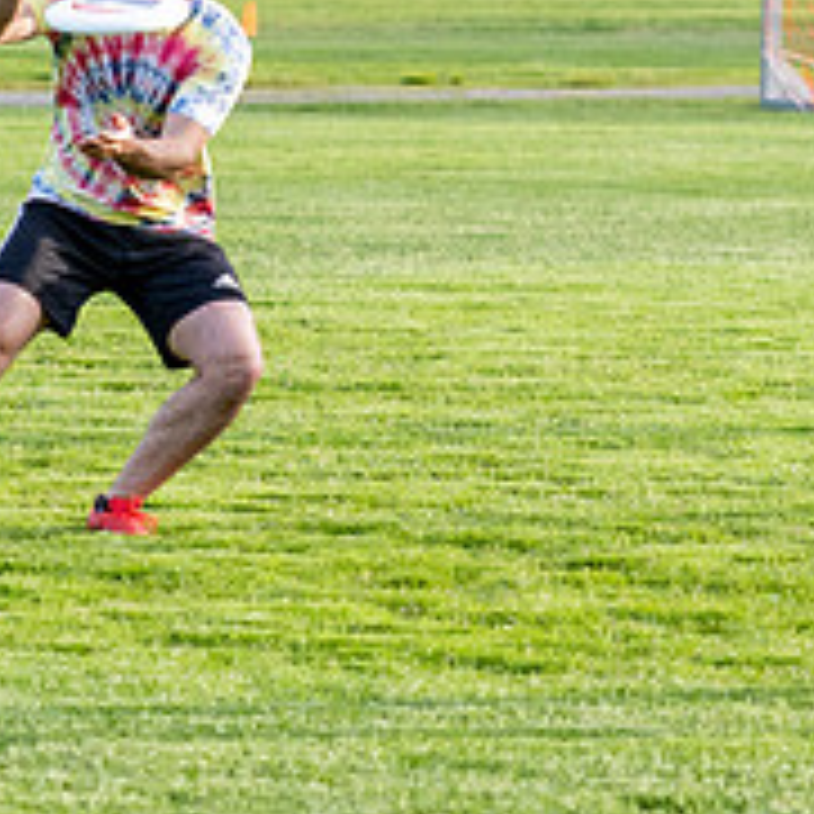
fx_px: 11786
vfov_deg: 4.0
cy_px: 136
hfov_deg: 4.0
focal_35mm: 443
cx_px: 333
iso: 500
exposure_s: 1/1000
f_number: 2.8
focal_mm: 75
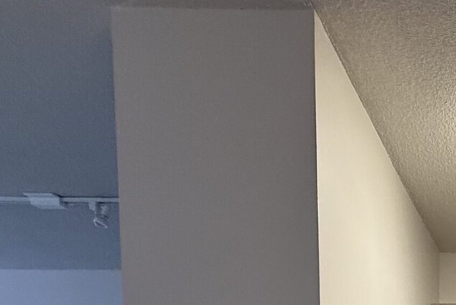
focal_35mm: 44
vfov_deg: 24.9
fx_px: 558
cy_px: 432
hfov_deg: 35.8
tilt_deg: -2.9
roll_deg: +0.4
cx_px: 534
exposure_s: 1/60
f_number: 2.2
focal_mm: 2.22
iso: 320
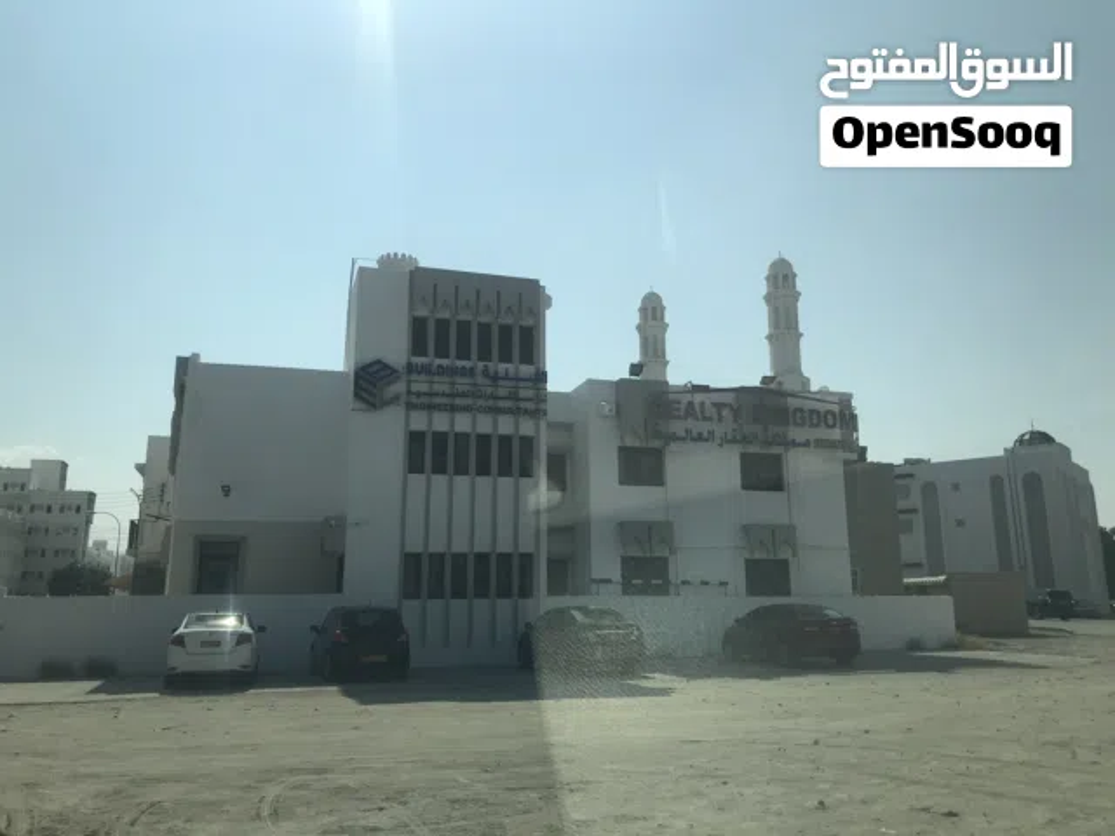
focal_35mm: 28
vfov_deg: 49.7
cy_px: 418
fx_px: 902
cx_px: 558
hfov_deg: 63.4
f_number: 1.8
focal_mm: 3.99
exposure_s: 1/5988
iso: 20
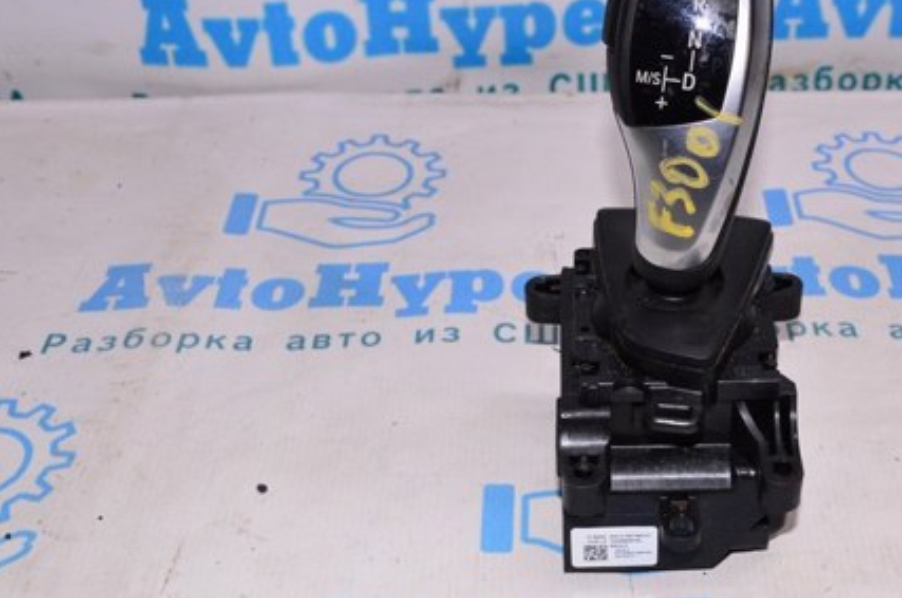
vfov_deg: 25.0
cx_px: 632
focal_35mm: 54
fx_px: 1350
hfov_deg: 36.4
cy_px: 286
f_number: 8
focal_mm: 24
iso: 1600
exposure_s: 1/200
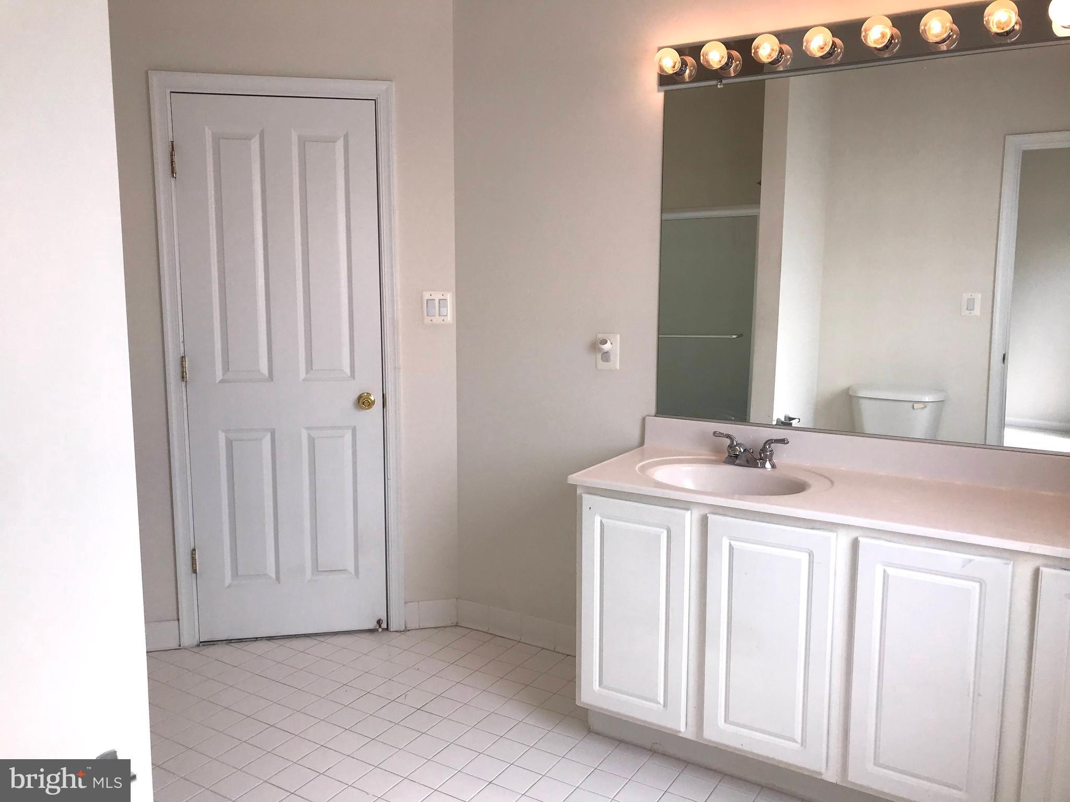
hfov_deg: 63.4
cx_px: 535
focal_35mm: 28
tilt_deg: -8.7
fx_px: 865
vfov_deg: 49.7
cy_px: 401
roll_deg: -0.2
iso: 20
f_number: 1.8
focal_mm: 3.99
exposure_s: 1/348
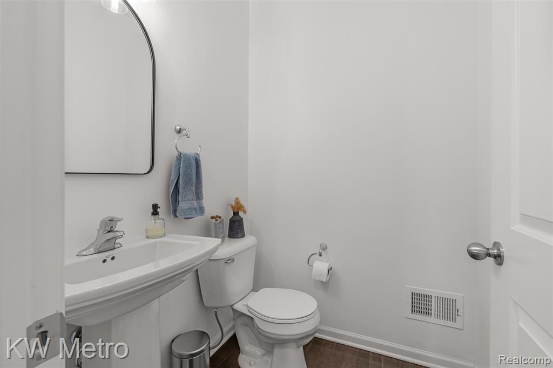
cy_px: 184
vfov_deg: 73.7
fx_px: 246
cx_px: 276
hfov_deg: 96.8
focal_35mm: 16
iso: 400
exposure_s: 1/15
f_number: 8
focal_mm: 16
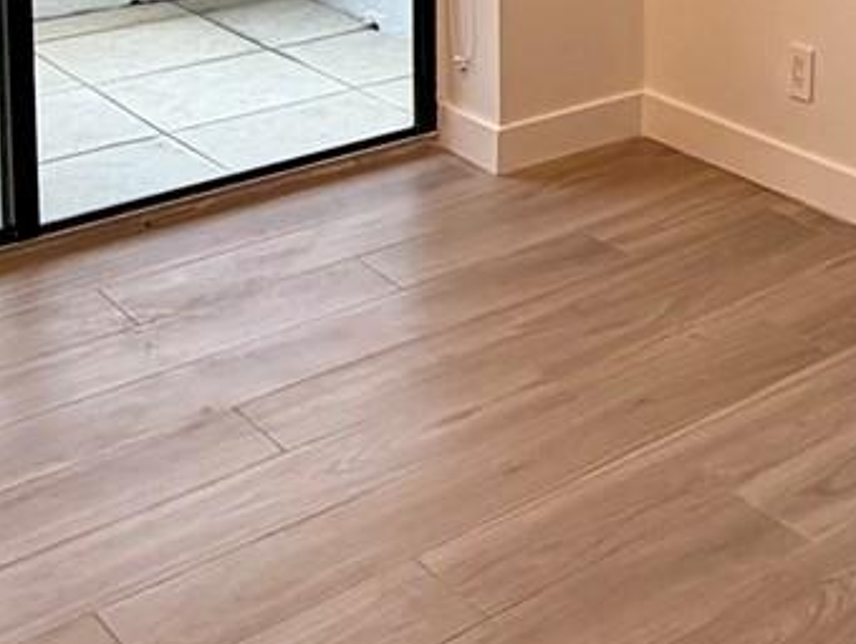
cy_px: -268
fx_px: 1634
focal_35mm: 66
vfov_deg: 19.9
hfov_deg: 26.7
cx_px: 967
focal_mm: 2.22
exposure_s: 1/120
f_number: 2.2
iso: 80
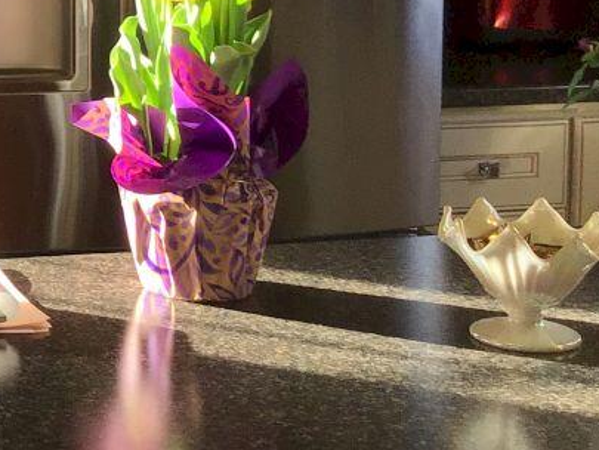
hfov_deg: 17.5
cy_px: -65
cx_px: -276
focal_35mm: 102
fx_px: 1766
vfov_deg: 14.1
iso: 32
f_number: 2.4
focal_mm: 3.3
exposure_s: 1/60
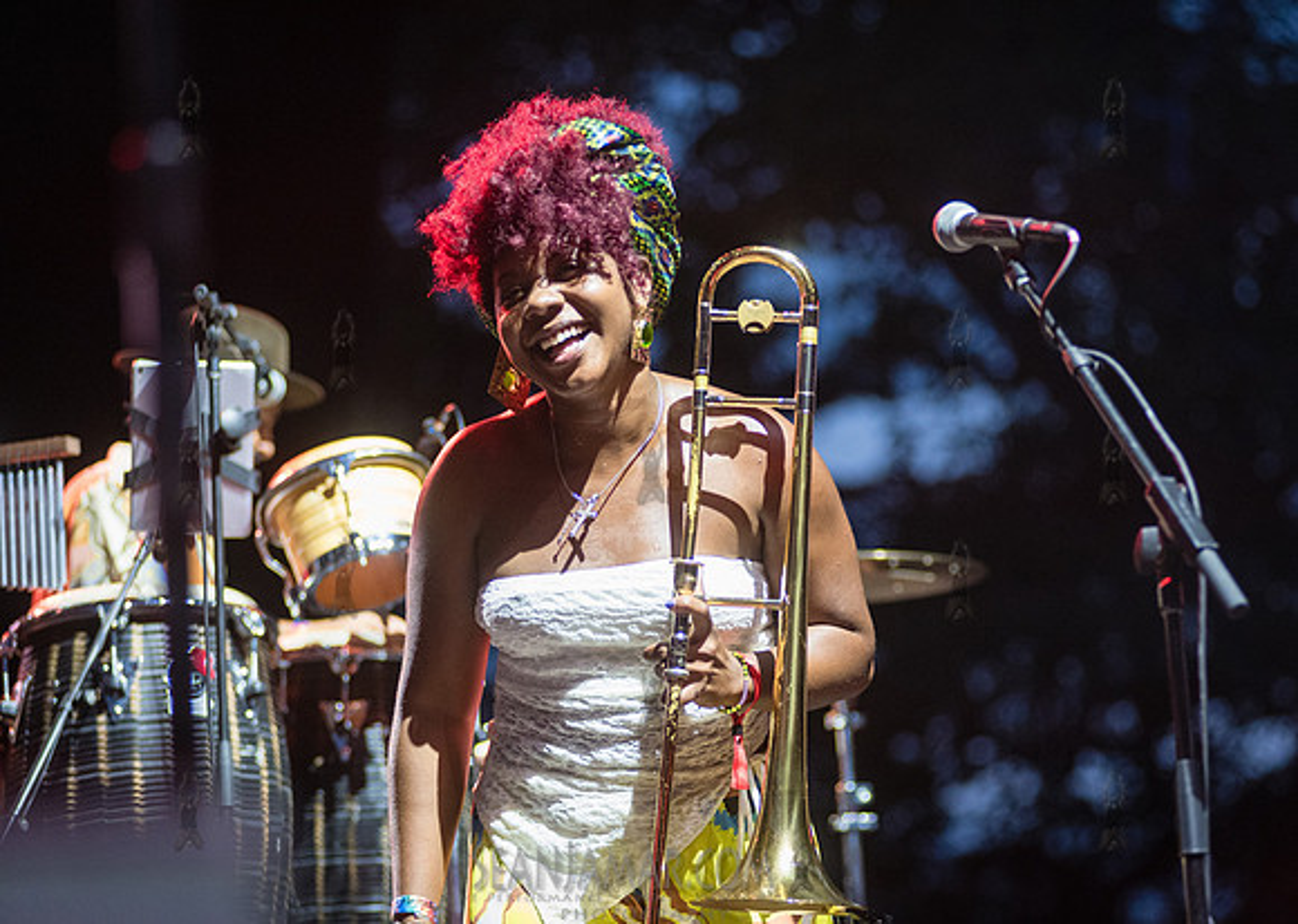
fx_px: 4618
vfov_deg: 11.4
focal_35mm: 125
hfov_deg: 16.0
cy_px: 462
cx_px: 693
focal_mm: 120
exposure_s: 1/800
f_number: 2.8
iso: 3200
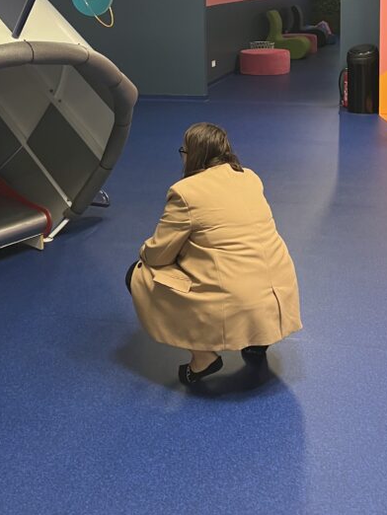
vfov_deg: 35.1
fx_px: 760
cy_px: 43
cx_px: 211
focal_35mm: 51
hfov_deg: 28.6
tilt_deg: -5.6
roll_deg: +0.8
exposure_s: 1/50
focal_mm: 5.7
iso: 100
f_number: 1.5
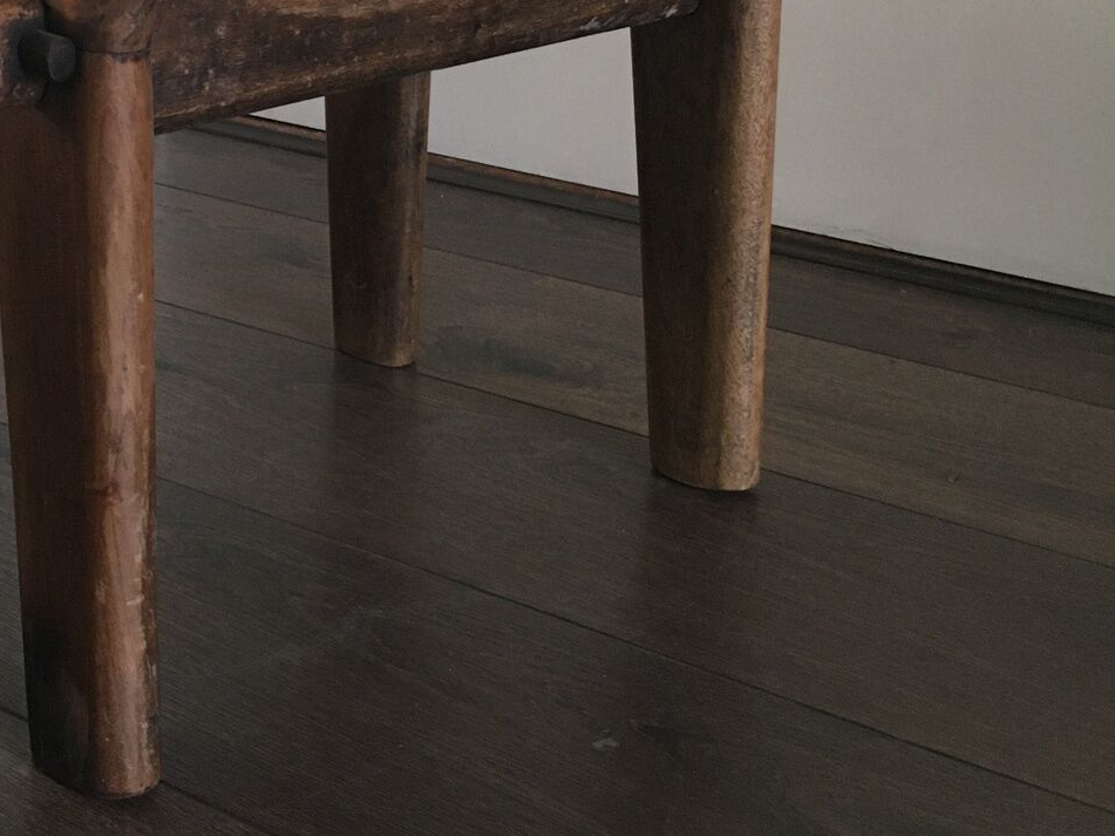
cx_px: 279
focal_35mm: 61
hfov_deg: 31.1
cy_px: 45
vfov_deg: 23.2
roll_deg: -0.4
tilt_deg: -11.6
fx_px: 1965
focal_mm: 4.15
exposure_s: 1/33
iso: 160
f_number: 2.2
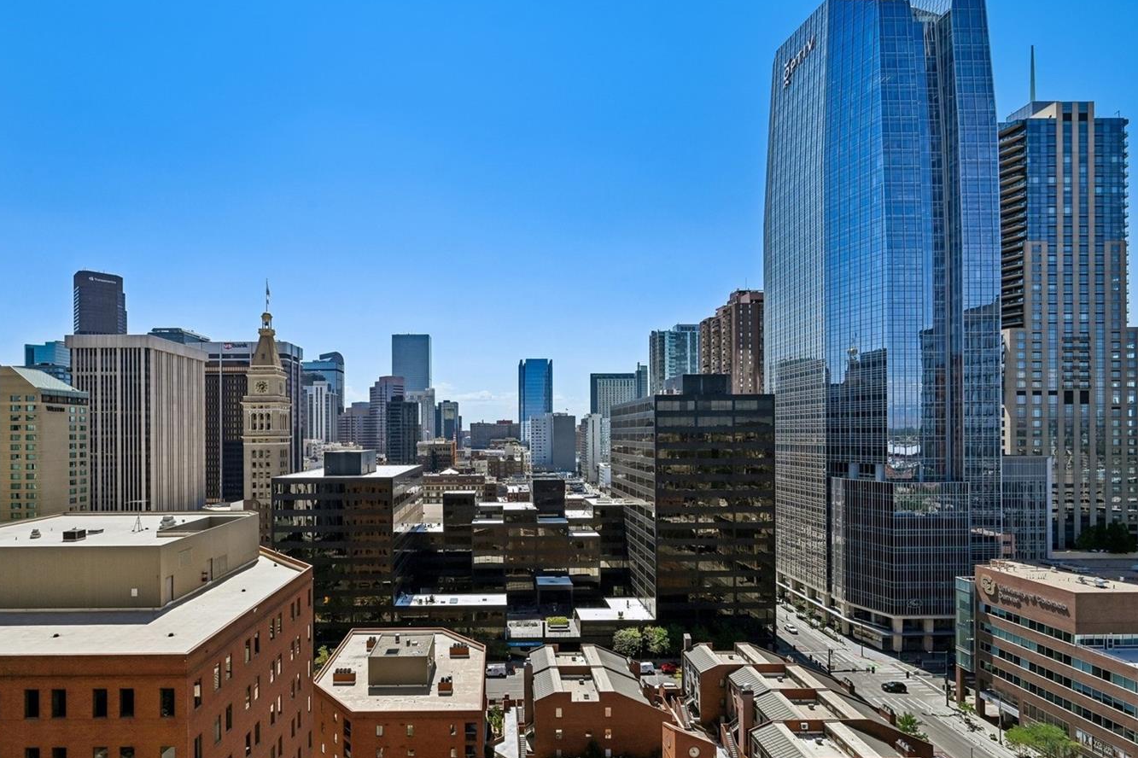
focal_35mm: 19
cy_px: 432
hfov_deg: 87.7
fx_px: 588
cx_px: 499
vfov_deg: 65.3
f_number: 10
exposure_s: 1/1250
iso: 400
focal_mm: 15.5
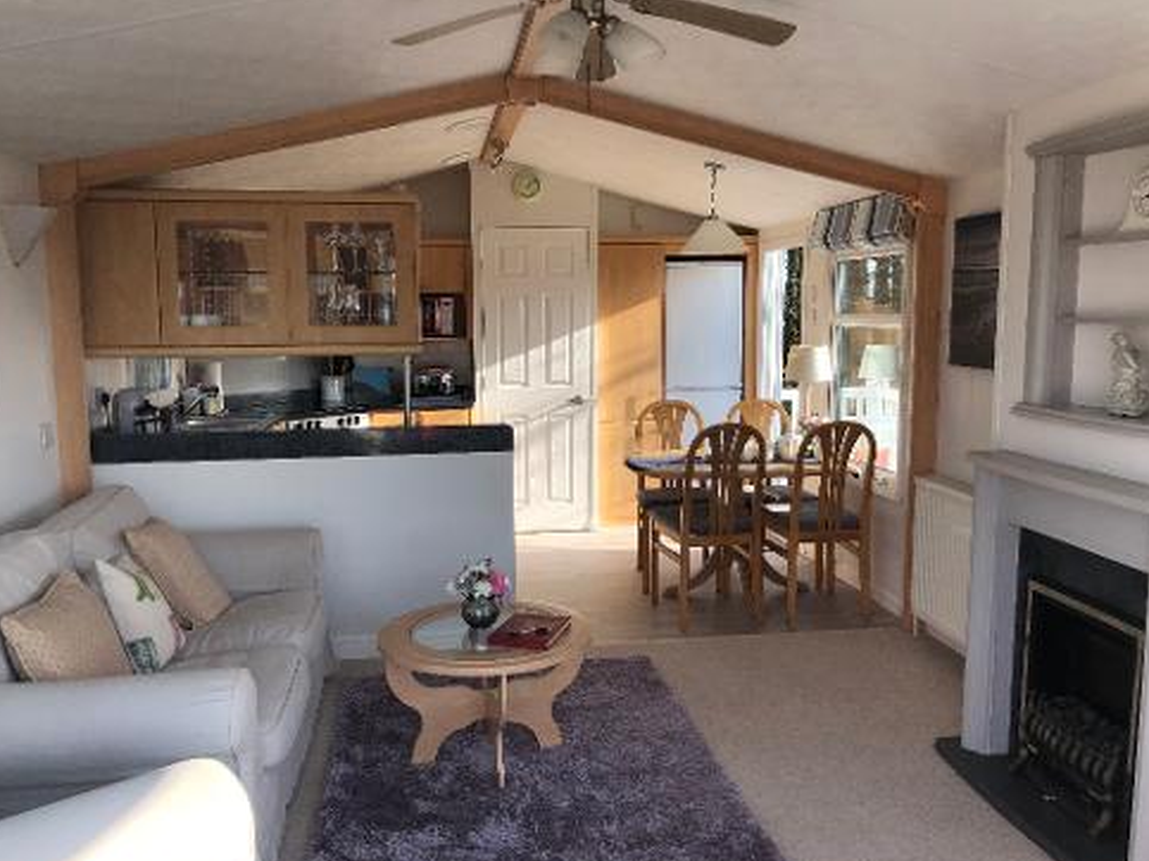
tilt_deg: -6.9
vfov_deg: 48.2
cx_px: 576
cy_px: 429
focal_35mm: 29
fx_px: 962
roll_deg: +1.4
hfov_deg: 61.7
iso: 20
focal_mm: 4
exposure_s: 1/600
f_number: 1.8
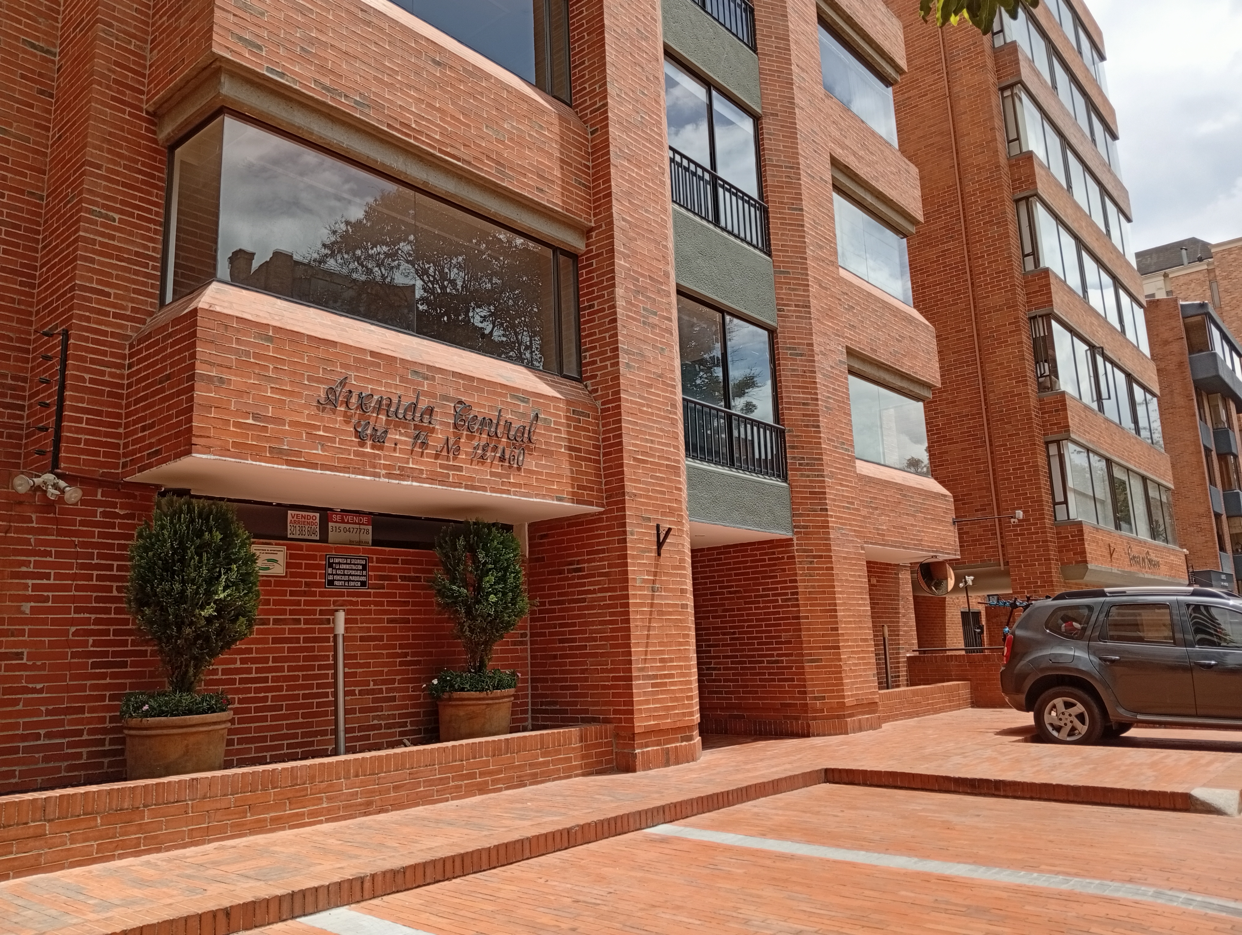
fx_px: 970
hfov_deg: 65.2
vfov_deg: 51.5
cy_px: 468
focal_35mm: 27
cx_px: 621
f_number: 1.8
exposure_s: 1/405
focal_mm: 3.98
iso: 50
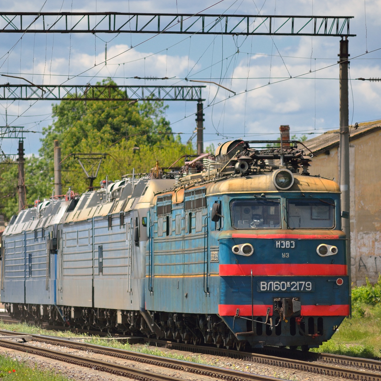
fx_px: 4296
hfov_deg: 5.1
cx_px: 168
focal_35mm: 345
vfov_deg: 5.1
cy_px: 190
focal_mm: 180
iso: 200
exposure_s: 1/2000
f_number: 4
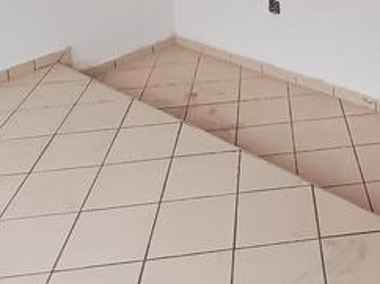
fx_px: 581
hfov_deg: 34.4
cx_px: 333
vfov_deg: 23.2
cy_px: -118
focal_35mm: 53
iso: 64
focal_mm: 1.64
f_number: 2.2
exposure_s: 1/100
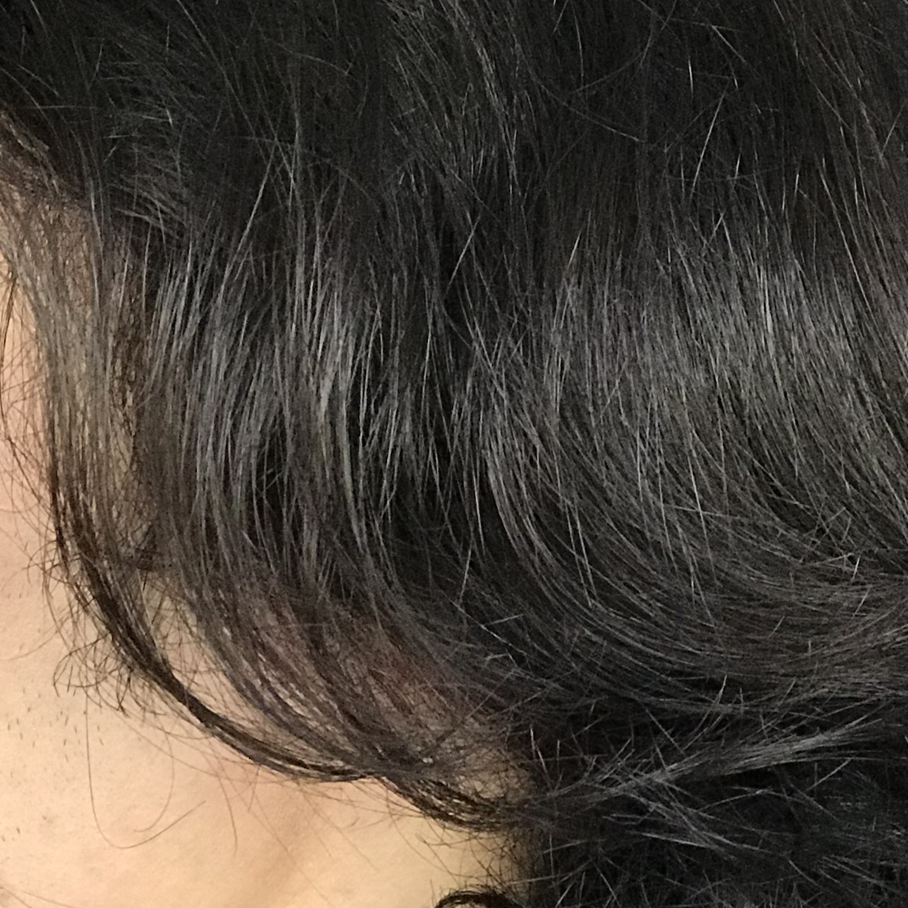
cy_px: 462
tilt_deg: +2.3
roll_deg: +1.6
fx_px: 4214
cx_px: 42
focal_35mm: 142
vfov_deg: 12.3
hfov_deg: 12.2
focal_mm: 6.6
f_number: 2.8
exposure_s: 1/50
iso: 160
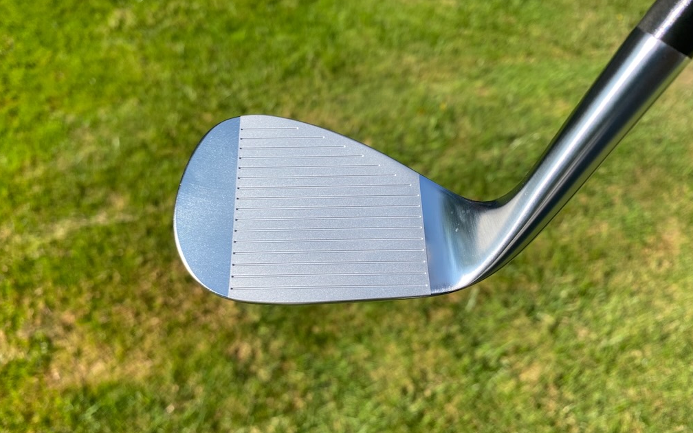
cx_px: 343
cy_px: 227
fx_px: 529
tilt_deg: -51.4
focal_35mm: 28
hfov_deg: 66.5
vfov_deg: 44.5
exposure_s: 1/1522
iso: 32
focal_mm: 4.25
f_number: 1.8
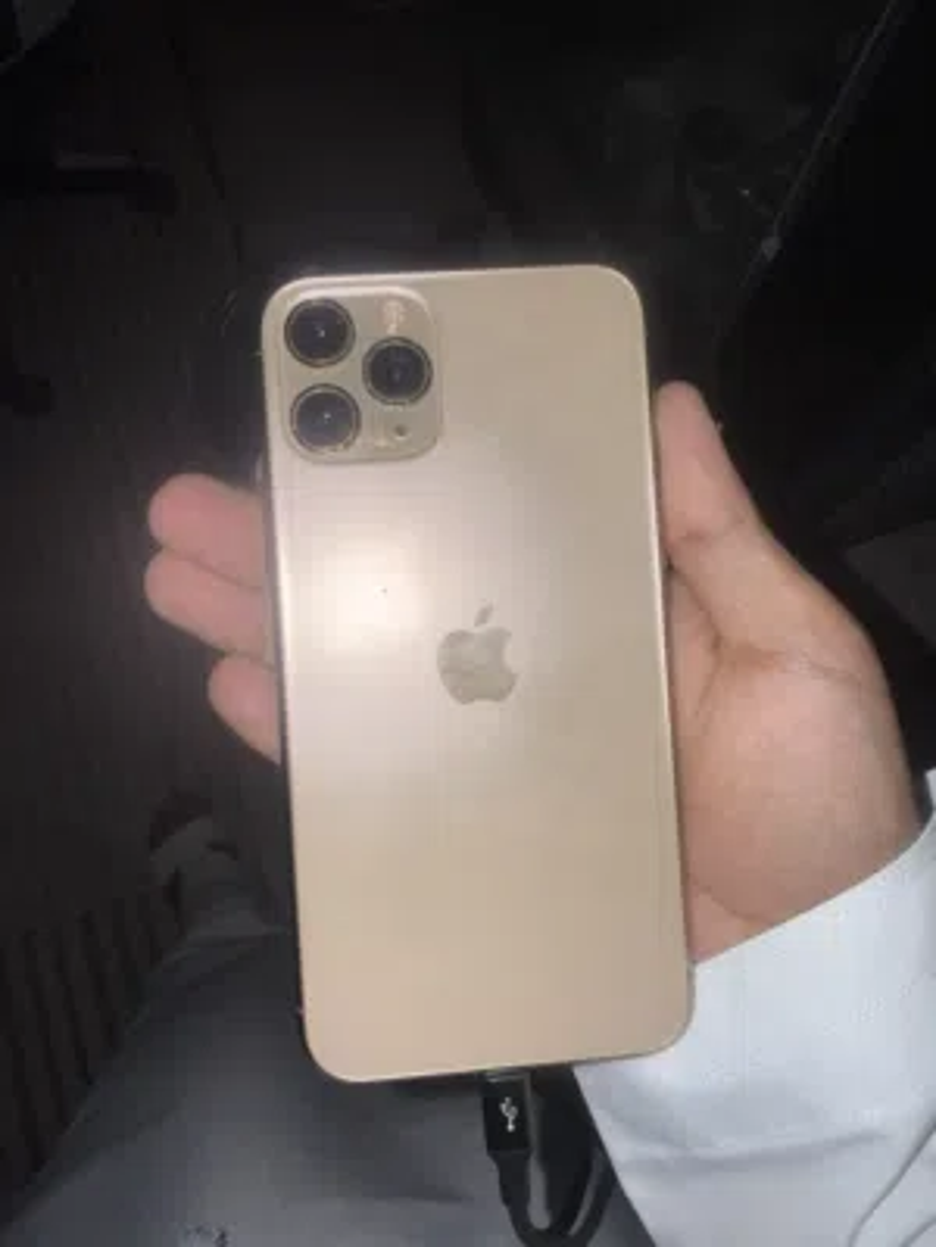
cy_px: 624
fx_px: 865
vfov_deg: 71.6
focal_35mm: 24
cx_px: 468
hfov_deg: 56.8
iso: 12
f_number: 2.2
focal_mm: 2.22
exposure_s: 1/161
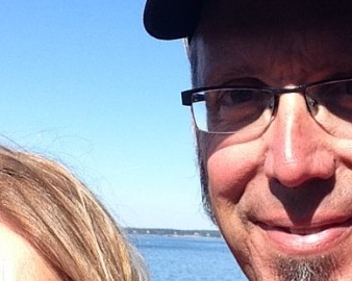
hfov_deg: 21.3
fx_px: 937
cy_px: 220
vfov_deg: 16.9
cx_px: 202
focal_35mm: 90
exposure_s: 1/823
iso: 32
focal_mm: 2.18
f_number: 2.4
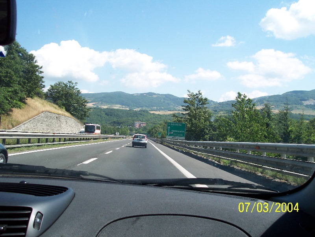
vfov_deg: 37.7
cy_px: 118
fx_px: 346
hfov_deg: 49.0
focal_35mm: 38
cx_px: 158
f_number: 4.8
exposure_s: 1/350
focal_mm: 8
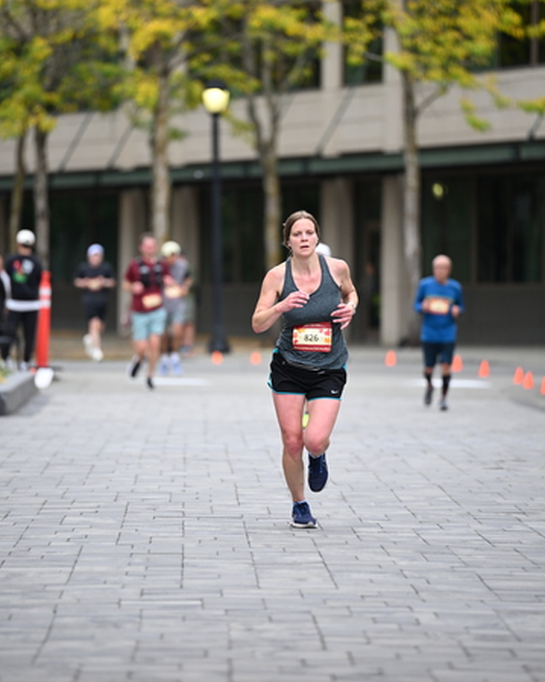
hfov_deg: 6.7
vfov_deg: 8.4
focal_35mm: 230
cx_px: 274
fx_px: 4639
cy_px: 293
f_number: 2.8
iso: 640
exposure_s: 1/2000
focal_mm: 200
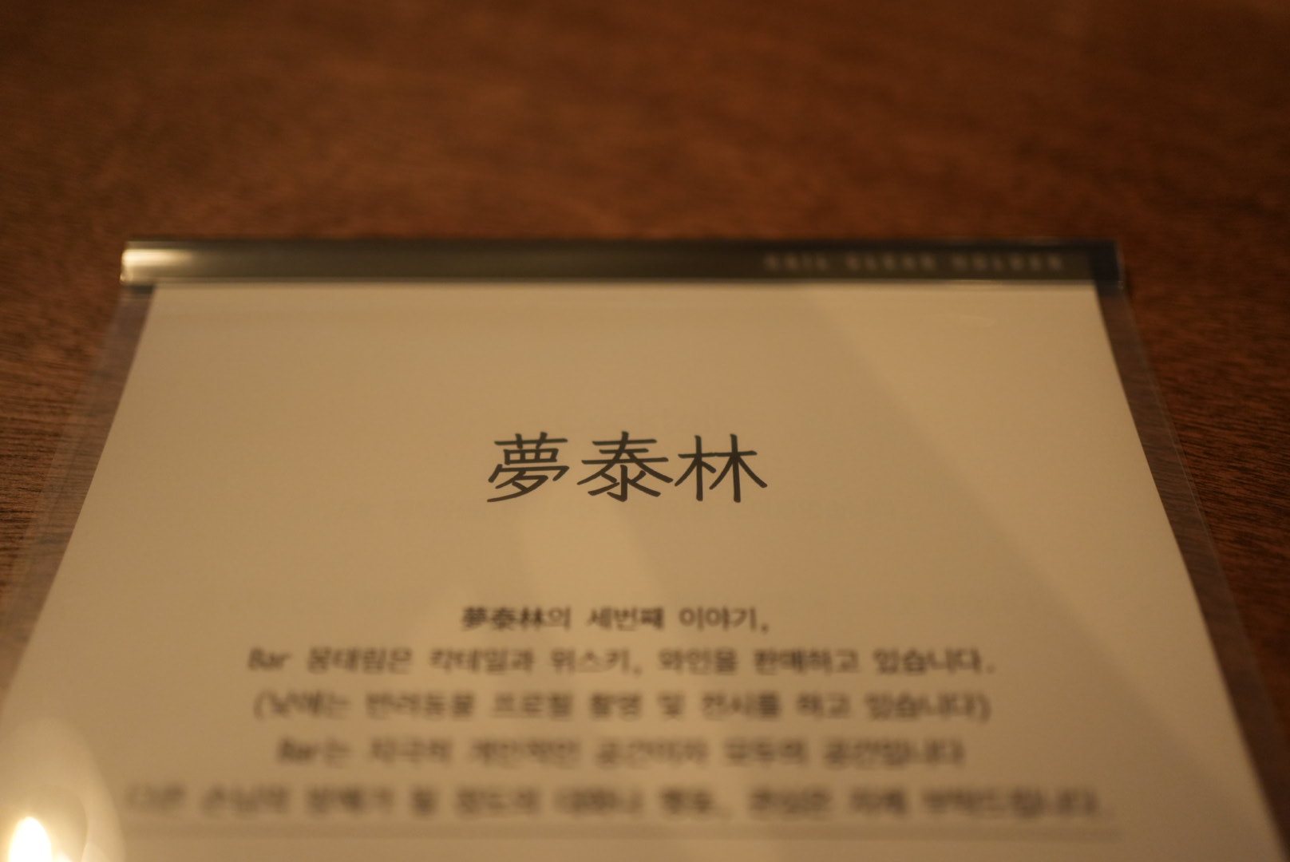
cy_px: 431
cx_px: 645
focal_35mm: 35
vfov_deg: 37.9
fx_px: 1255
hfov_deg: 54.4
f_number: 1.8
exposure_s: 1/200
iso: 2500
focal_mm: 35
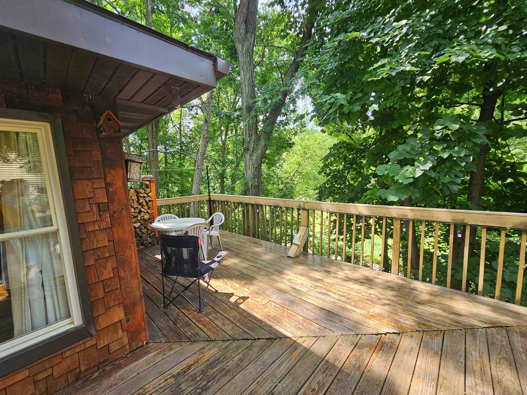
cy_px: 198
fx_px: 198
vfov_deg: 89.9
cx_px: 264
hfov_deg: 106.2
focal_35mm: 13
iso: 50
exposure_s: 1/182
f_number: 2.2
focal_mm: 2.2
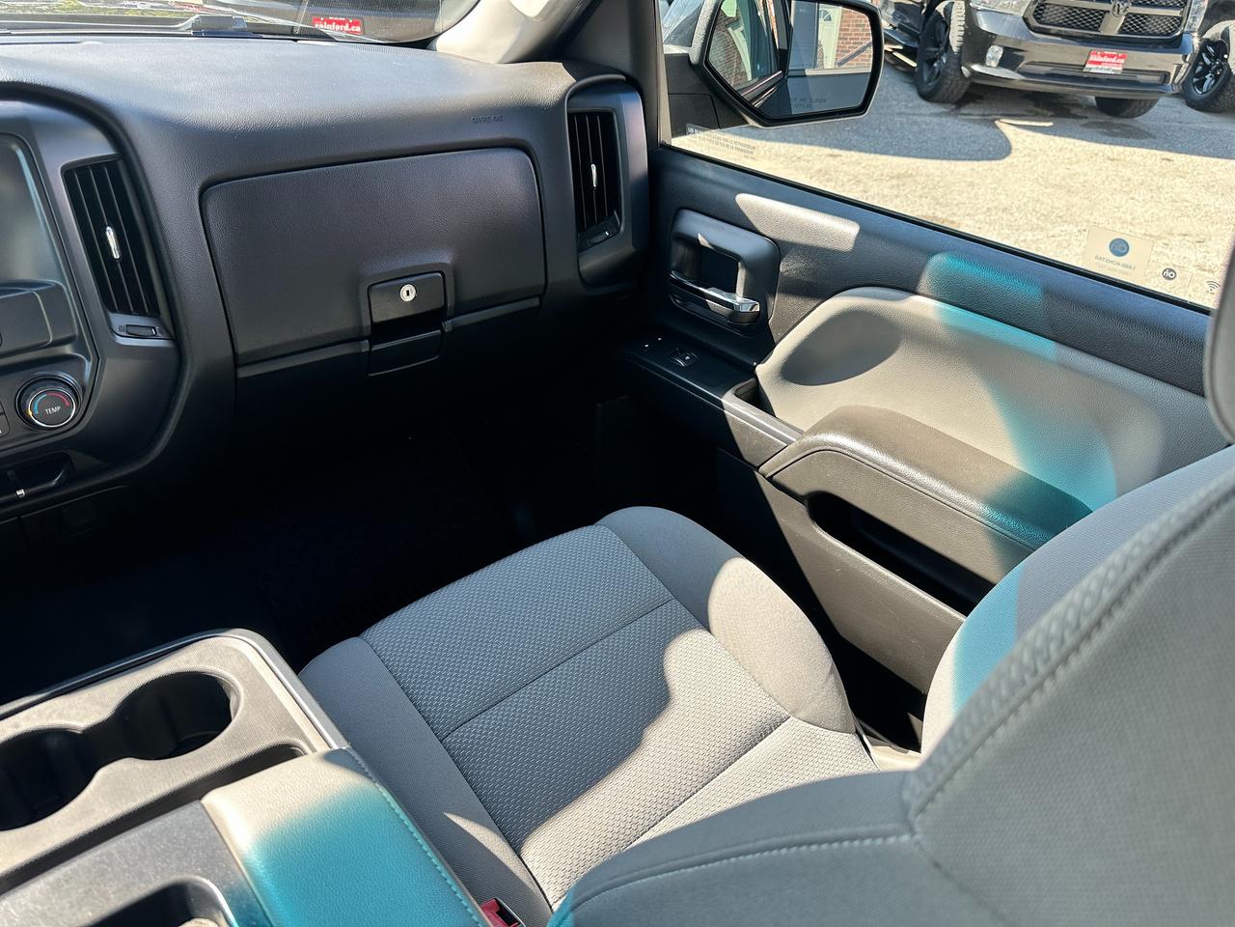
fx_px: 856
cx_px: 618
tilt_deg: -34.2
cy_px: 464
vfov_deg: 56.8
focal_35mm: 24
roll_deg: -6.3
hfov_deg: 71.6
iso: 80
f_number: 1.78
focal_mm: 6.86
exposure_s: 1/286
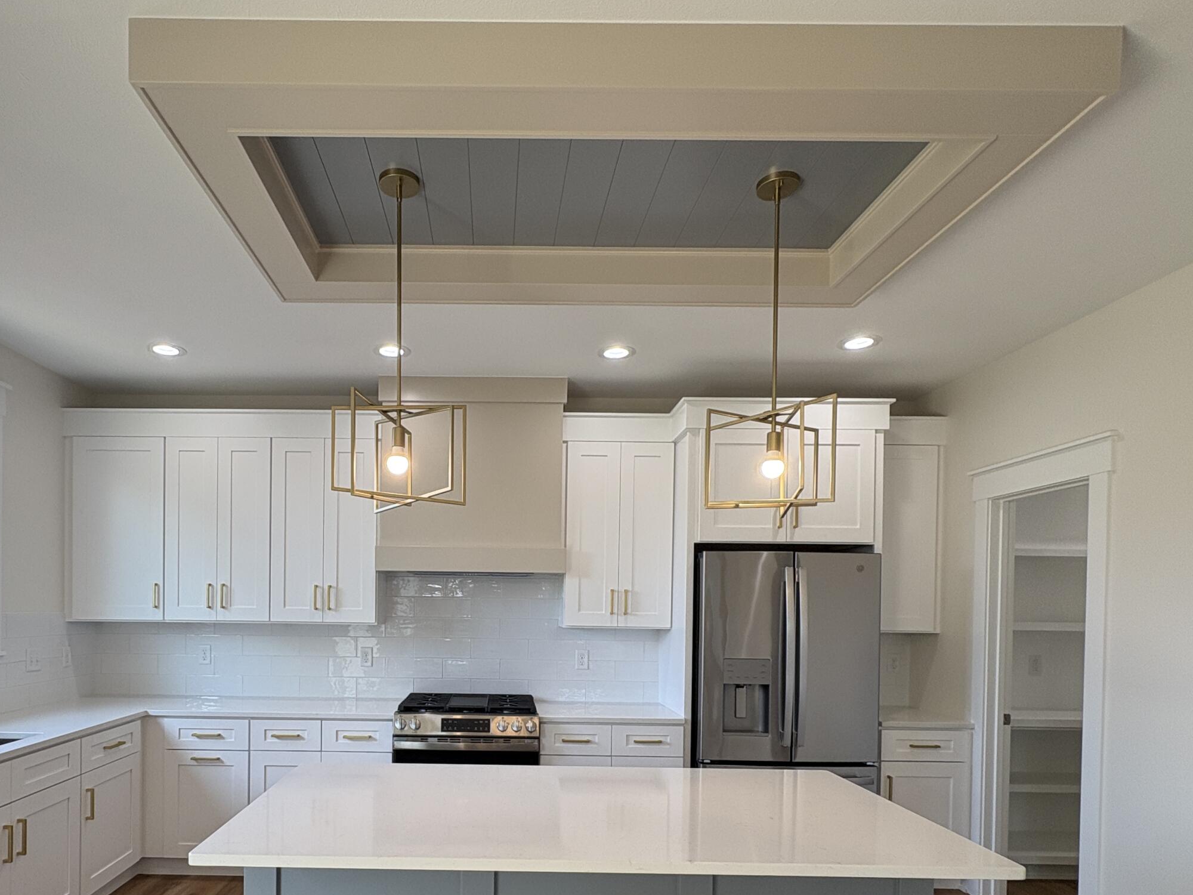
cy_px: 619
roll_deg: -0.5
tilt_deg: +0.3
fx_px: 724
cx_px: 489
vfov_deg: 61.4
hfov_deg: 78.3
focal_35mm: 21
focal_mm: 2.22
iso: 64
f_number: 2.2
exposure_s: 1/125
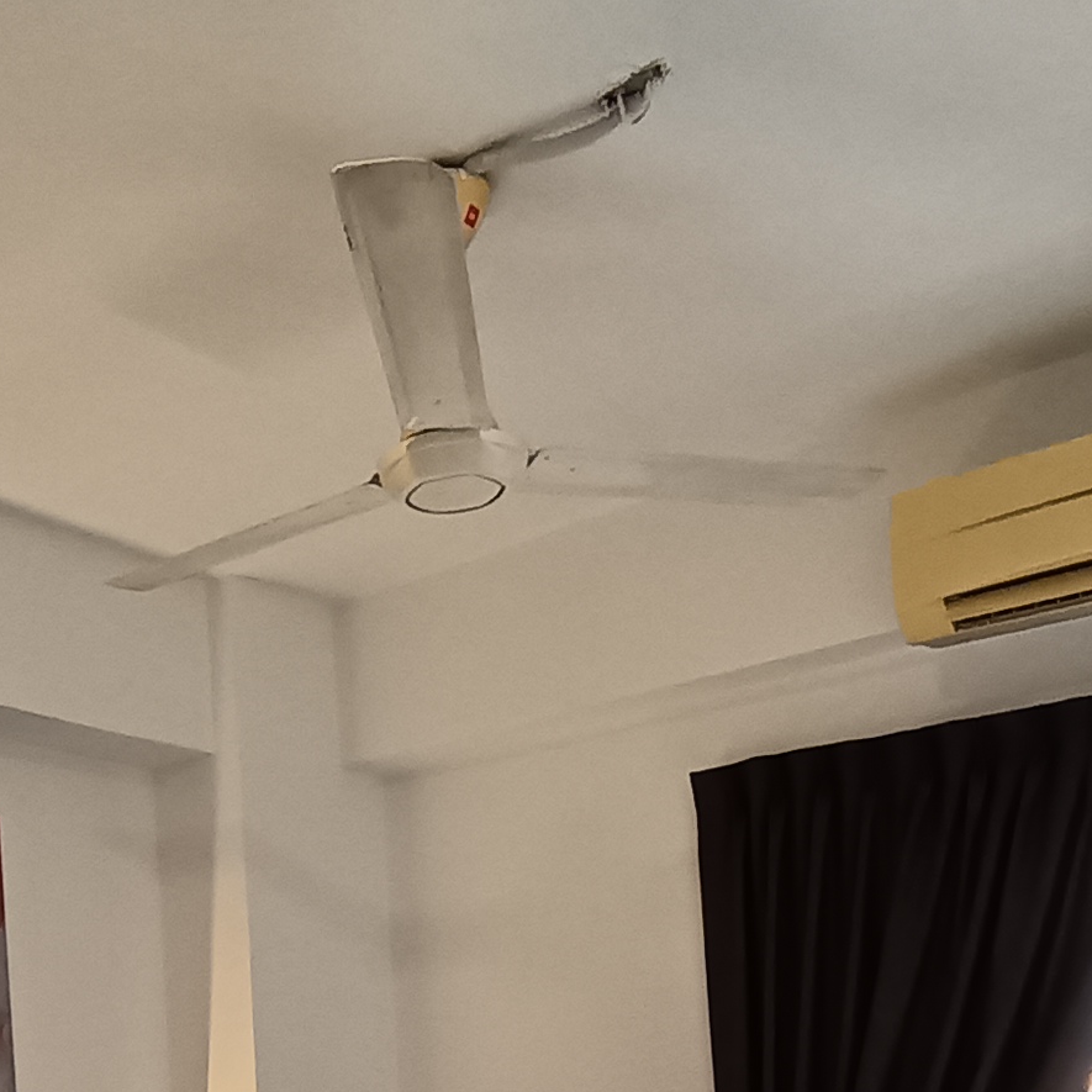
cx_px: 241
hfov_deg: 37.2
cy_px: 1130
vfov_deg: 34.3
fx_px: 1570
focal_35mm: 44
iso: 338
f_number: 2.2
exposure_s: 1/50
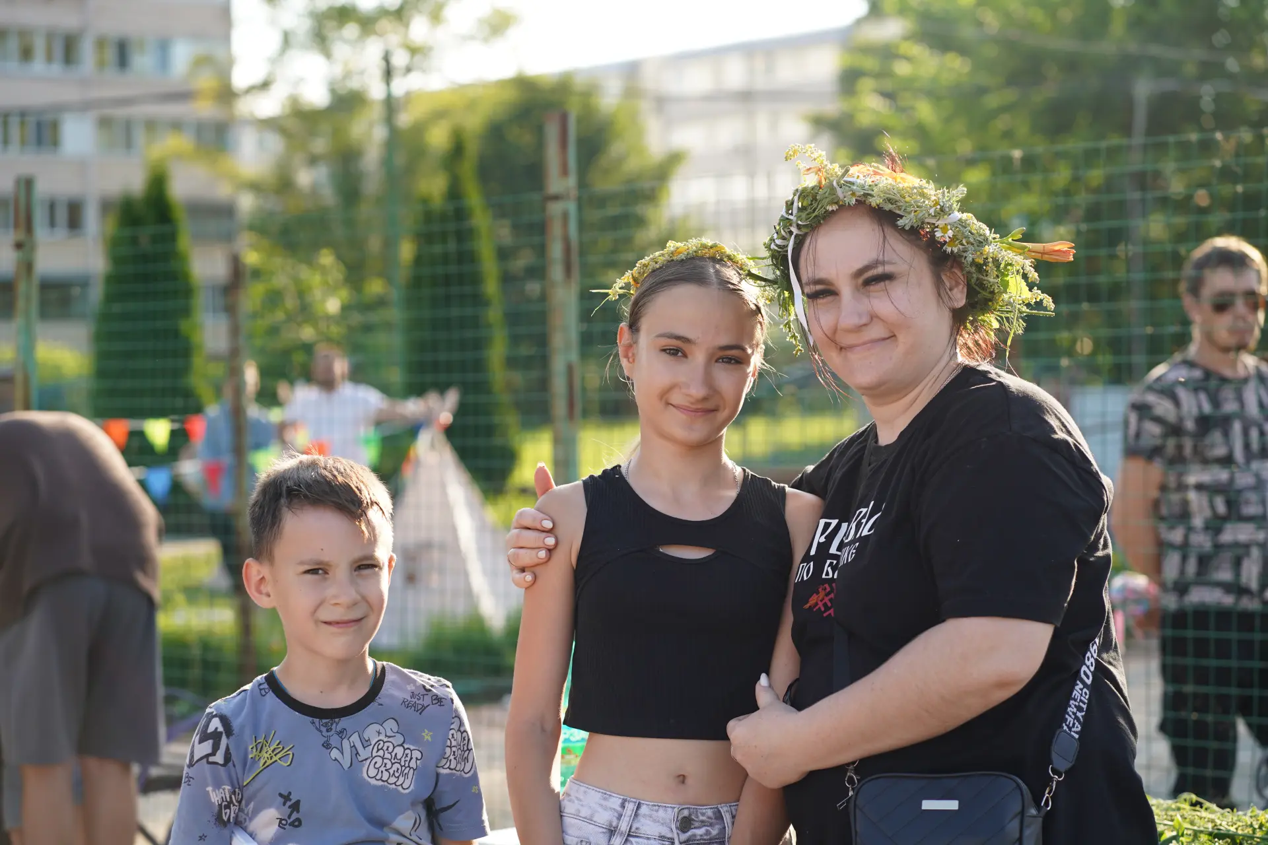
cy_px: 422
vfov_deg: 16.1
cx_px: 634
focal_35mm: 85
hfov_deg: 23.9
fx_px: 2994
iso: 200
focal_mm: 85
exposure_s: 1/400
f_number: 4
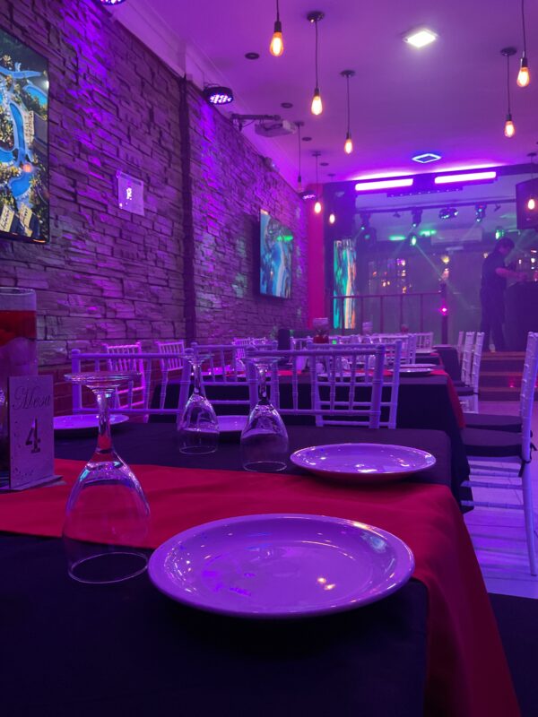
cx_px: 269
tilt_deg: -3.3
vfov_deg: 61.7
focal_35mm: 29
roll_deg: +2.1
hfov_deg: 48.2
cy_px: 358
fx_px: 601
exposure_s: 1/40
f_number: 1.8
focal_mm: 3
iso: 320
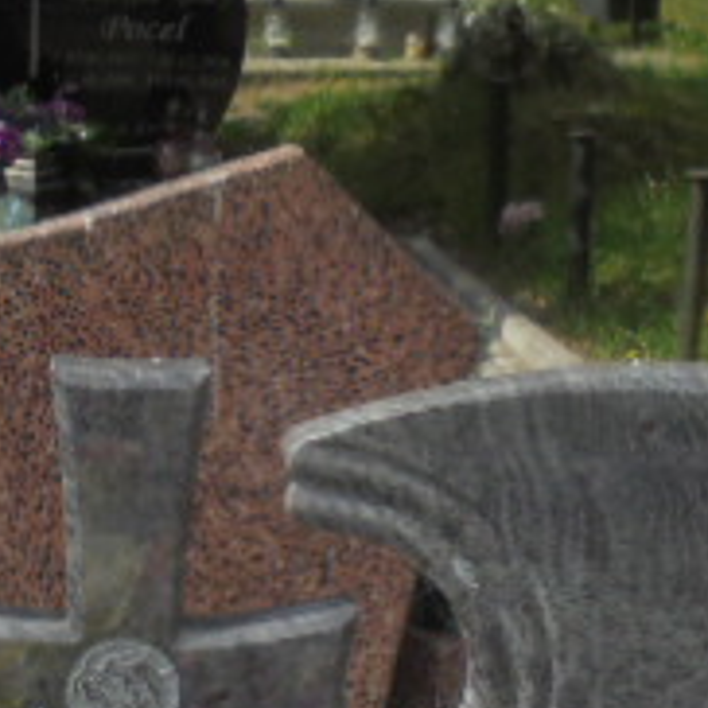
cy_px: 856
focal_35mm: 118
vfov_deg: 14.3
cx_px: 86
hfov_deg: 14.6
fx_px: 2731
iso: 100
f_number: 4.2
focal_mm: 6.9
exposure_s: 1/800
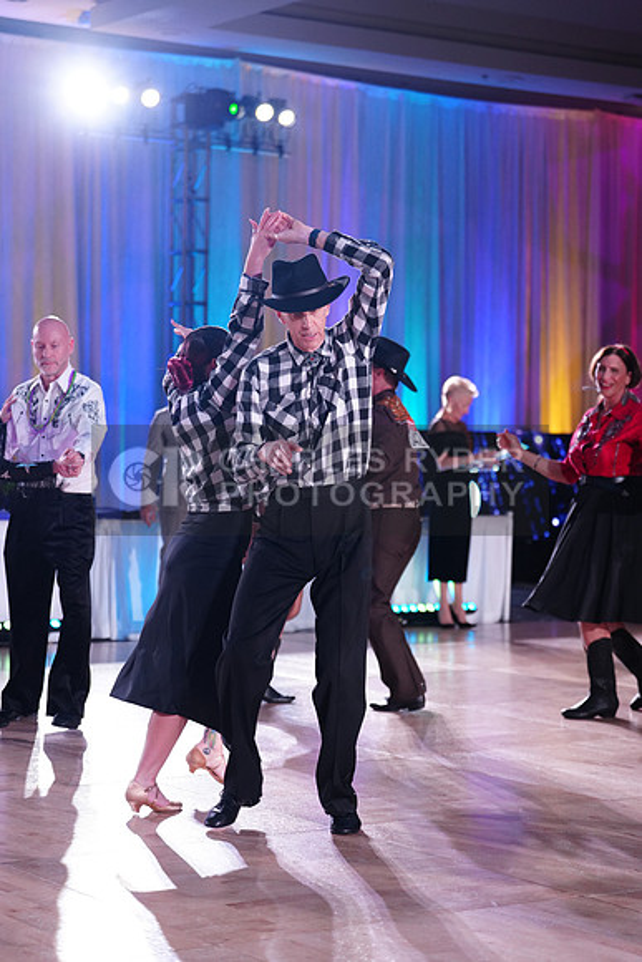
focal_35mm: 77
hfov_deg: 17.7
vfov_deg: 26.3
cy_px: 481
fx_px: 2058
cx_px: 321
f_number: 2.8
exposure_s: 1/400
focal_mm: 77
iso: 1600
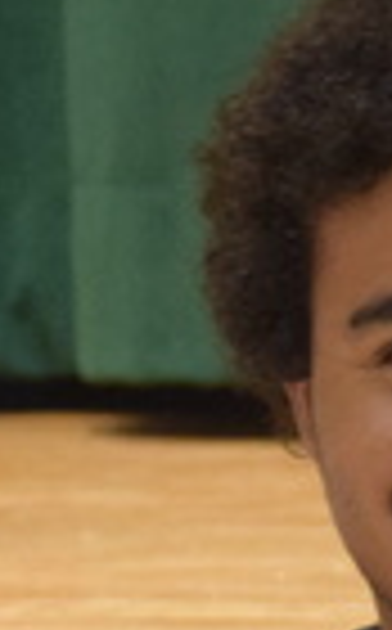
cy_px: 695
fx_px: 20215
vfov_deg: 1.8
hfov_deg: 1.1
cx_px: 536
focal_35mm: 1178
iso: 2500
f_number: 5.6
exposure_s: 1/60
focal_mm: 105
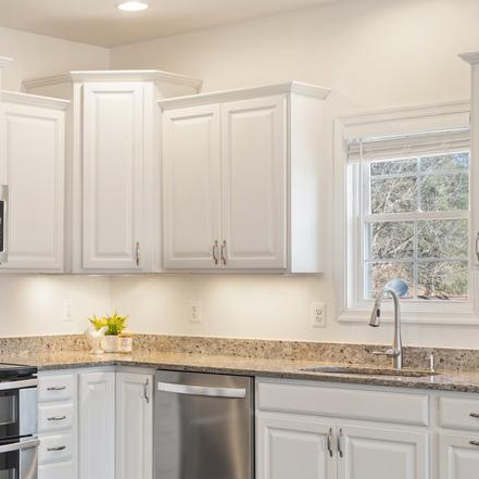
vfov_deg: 24.9
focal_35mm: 69
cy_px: 320
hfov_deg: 24.3
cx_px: 53
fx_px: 1080
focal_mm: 35
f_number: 8
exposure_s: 1/10
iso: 500
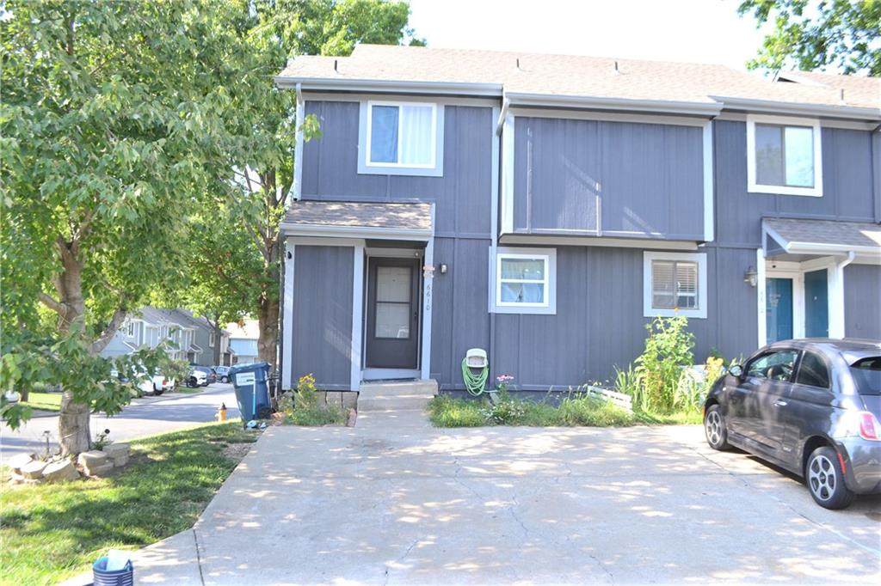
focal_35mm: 27
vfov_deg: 47.9
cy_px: 293
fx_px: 660
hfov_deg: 67.4
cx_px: 440
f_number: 5.6
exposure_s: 1/125
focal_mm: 18
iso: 200
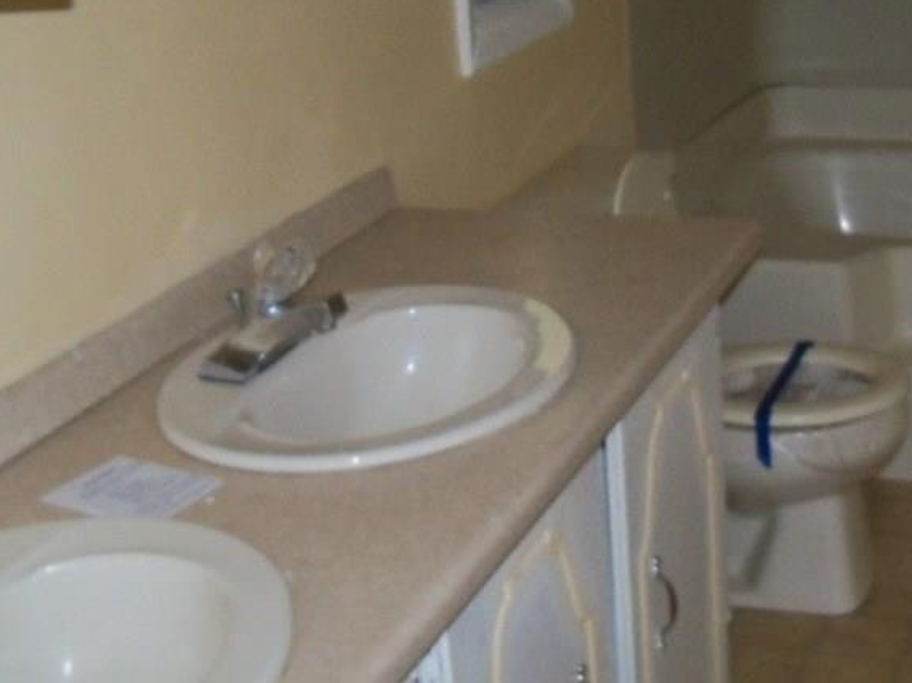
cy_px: 248
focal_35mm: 63
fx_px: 1659
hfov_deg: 30.5
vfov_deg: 23.2
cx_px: 625
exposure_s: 1/30
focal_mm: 6.2
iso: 200
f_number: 3.5
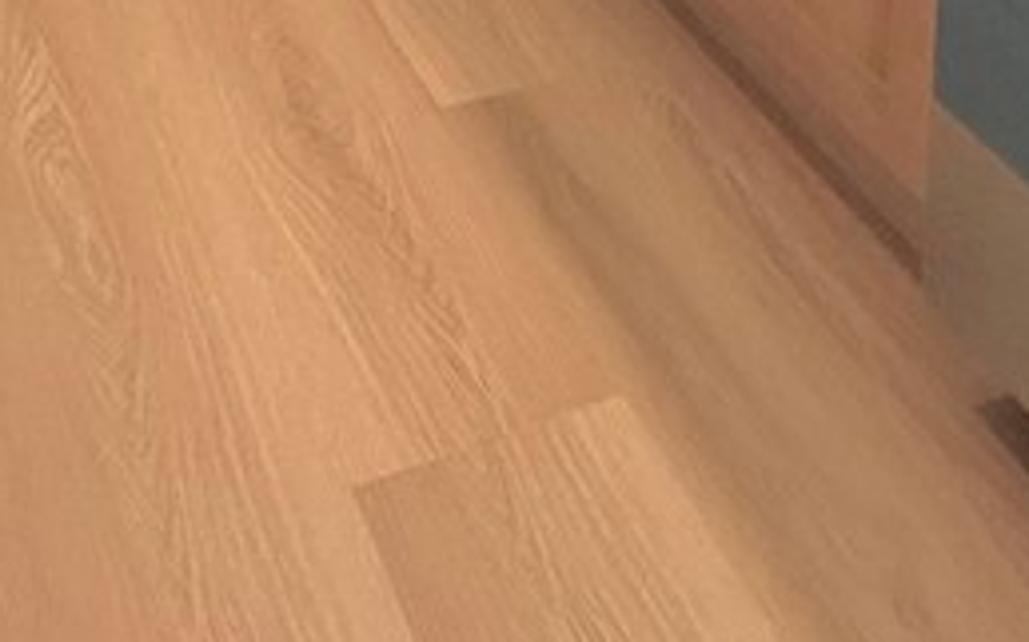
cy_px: -809
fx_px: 1654
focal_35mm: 59
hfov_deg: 34.5
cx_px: 475
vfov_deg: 15.2
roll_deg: -0.8
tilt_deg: -3.4
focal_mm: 2.22
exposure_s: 1/120
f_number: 2.2
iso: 125
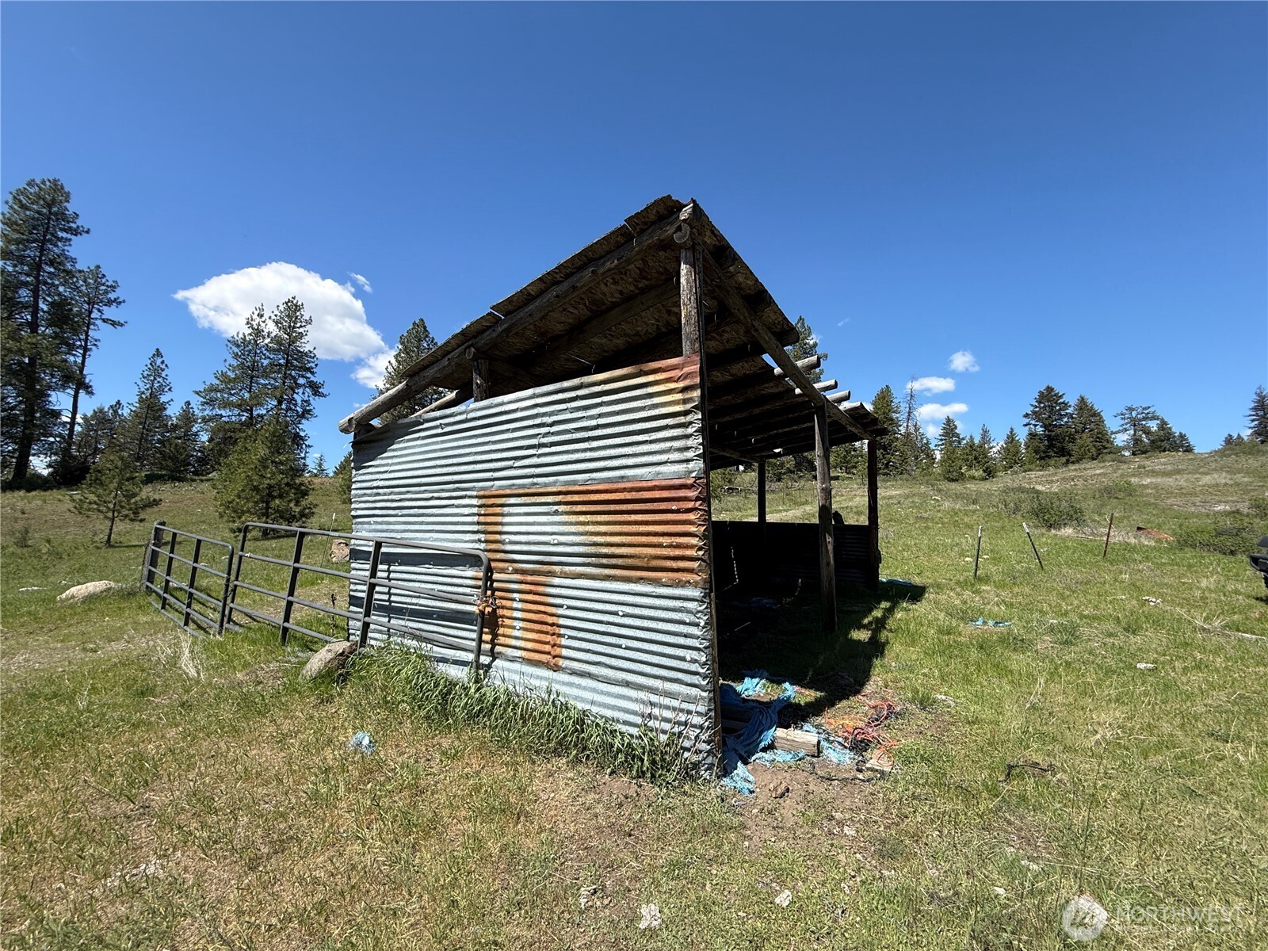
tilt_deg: +8.5
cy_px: 476
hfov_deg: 102.1
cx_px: 634
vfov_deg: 85.7
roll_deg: -1.6
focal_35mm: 14
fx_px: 513
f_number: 2.2
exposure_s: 1/1534
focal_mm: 2.22
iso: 50
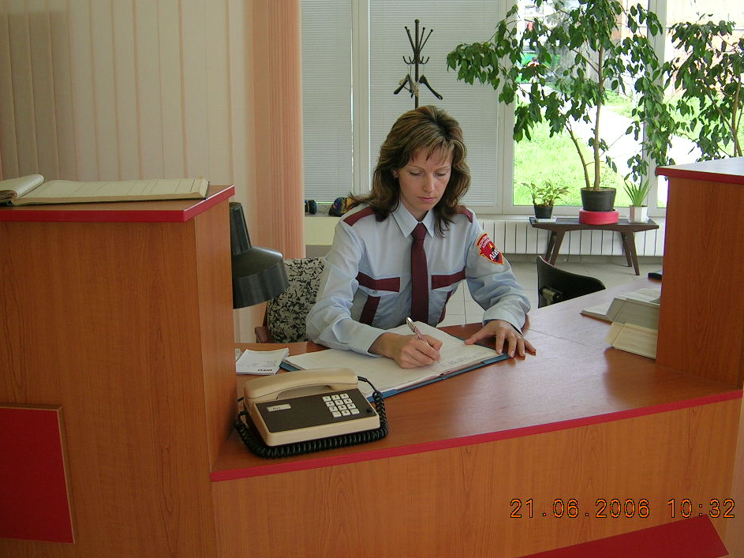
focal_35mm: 38
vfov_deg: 37.7
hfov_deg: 49.0
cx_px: 394
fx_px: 817
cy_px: 269
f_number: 2.8
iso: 50
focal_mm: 5.4
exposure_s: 1/136
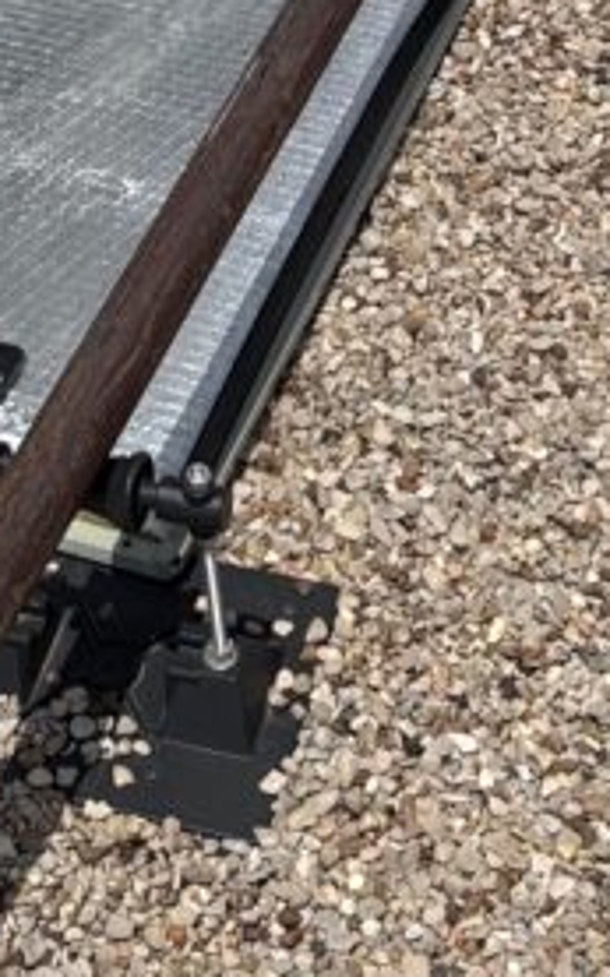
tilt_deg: -28.6
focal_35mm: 94
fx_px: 2502
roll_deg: +4.9
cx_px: 127
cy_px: -413
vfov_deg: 19.7
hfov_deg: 13.8
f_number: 1.78
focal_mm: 6.76
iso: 80
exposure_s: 1/6711
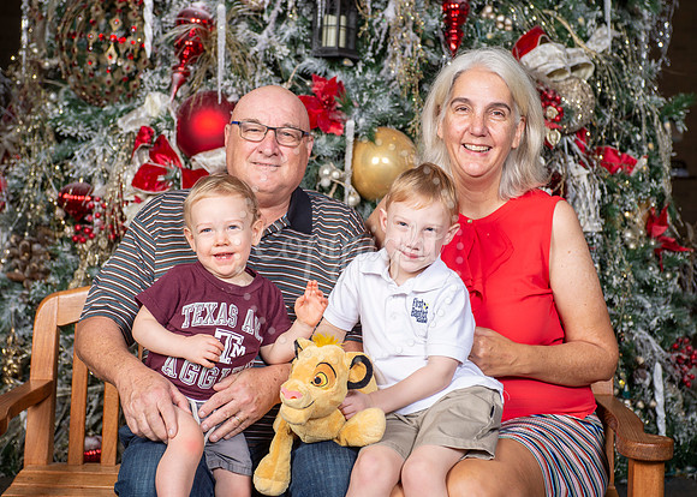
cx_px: 362
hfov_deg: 30.0
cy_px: 246
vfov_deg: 21.7
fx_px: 1298
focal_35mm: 66
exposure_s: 1/125
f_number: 7.1
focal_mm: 62
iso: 160
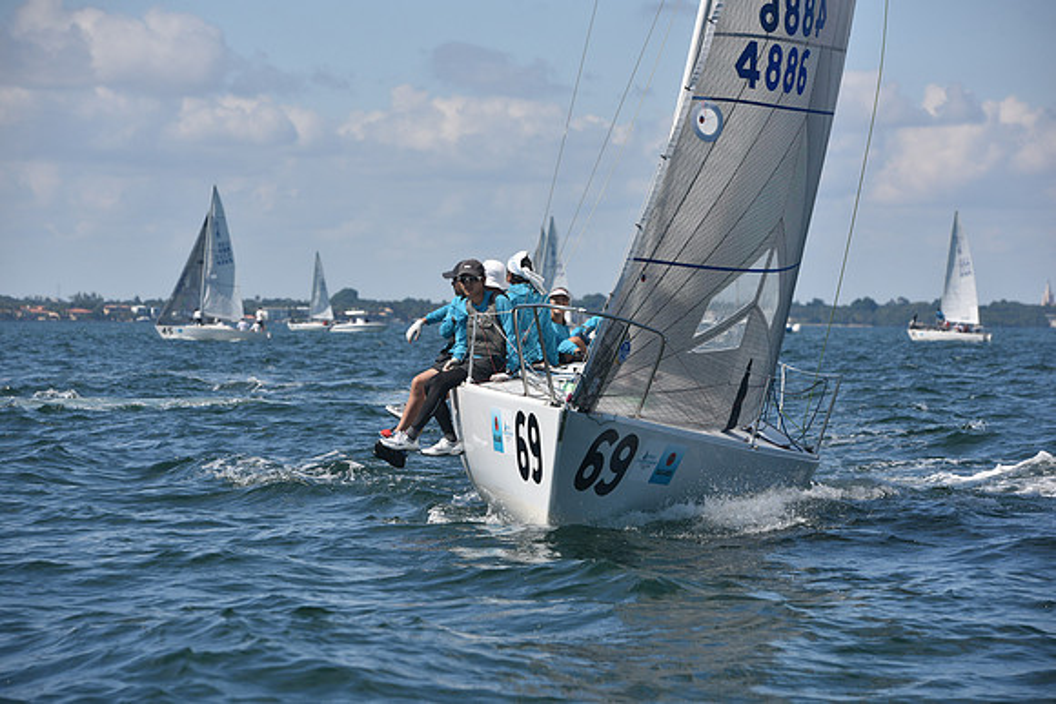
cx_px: 528
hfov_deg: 15.2
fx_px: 3961
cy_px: 352
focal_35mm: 135
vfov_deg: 10.2
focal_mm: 135
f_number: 6.3
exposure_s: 1/1000
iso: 250
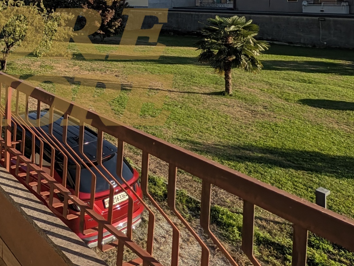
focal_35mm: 28
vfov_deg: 42.7
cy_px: -2
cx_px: -32
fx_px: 286
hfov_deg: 47.1
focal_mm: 2.02
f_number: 1.7
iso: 59
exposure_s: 1/2786
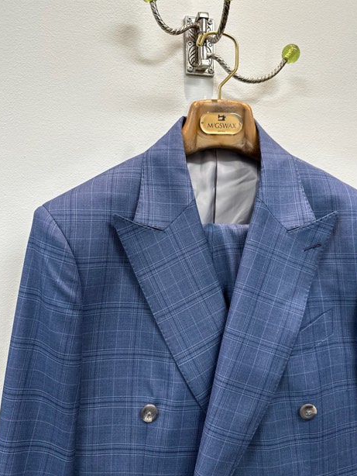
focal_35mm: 25
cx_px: 181
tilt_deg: -4.8
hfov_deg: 54.9
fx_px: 344
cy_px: 247
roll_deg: +0.7
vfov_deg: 69.3
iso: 200
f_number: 1.78
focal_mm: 6.86
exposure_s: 1/120
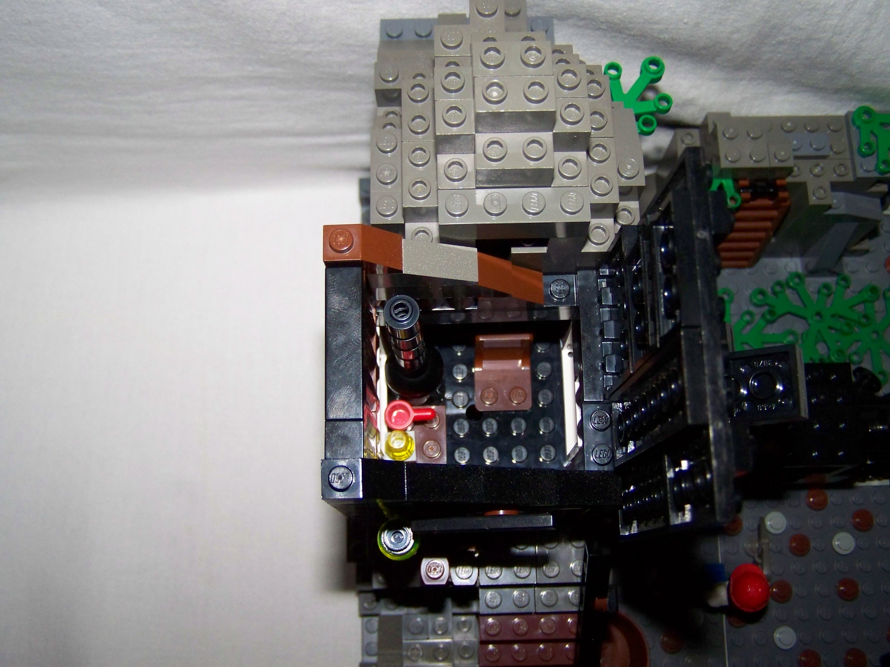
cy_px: 334
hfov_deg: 49.0
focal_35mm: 38
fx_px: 977
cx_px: 445
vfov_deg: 37.7
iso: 200
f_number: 2.8
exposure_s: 1/30
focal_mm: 6.3
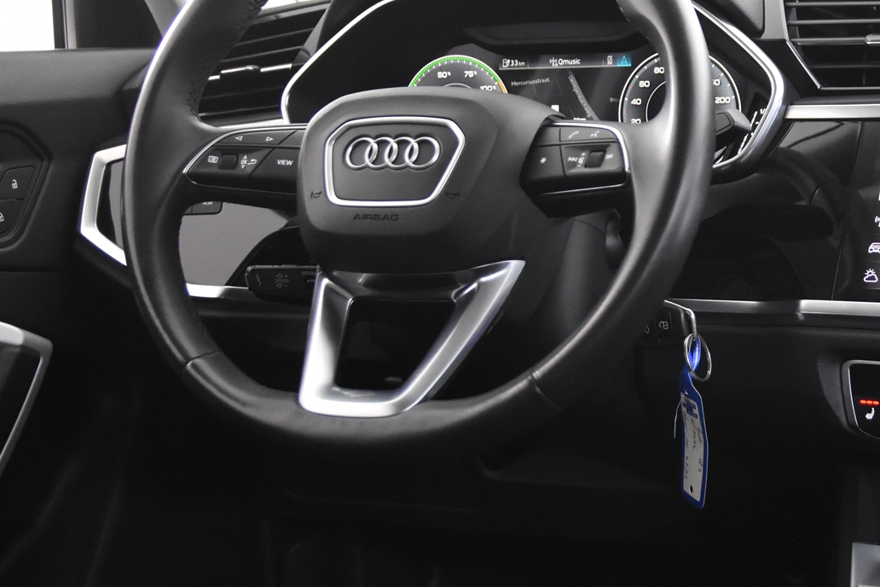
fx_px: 1638
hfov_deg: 29.6
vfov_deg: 20.3
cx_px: 661
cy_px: 356
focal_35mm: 67
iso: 3200
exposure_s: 1/40
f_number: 3
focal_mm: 24
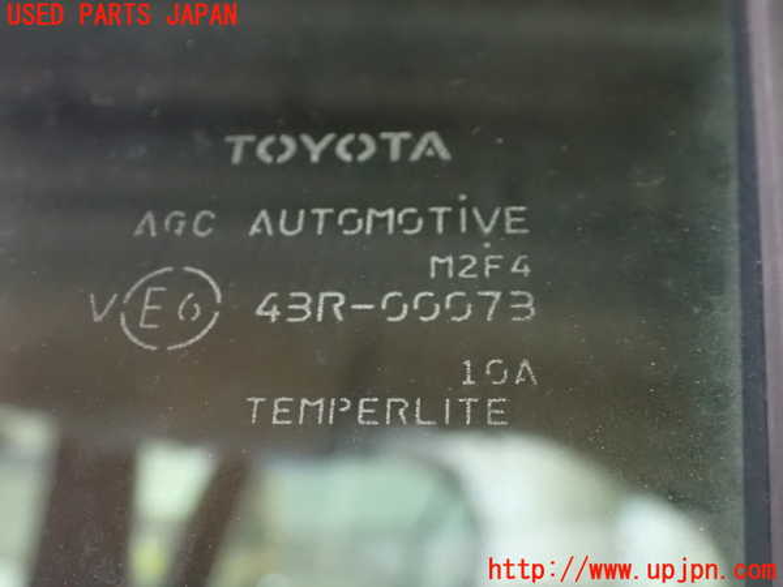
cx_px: 392
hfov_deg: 42.9
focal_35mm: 44
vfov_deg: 32.9
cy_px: 294
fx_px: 995
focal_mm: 7.84
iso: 1600
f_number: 2.9
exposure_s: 1/40
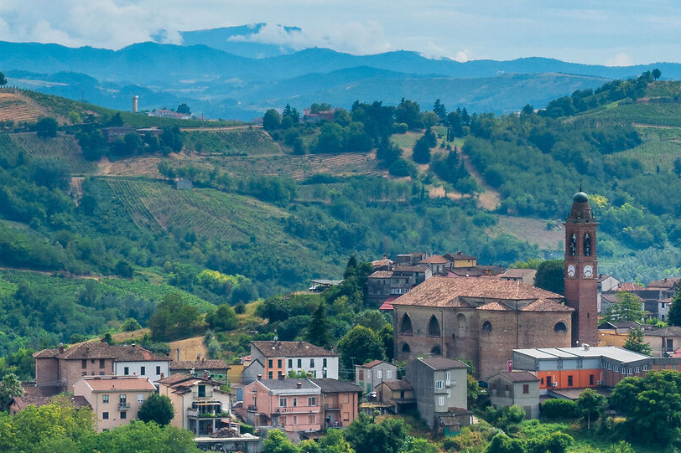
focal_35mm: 207
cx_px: 90
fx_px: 3915
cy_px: 77
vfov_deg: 6.6
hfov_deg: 9.9
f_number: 8
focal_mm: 25.7
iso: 80
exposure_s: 1/160
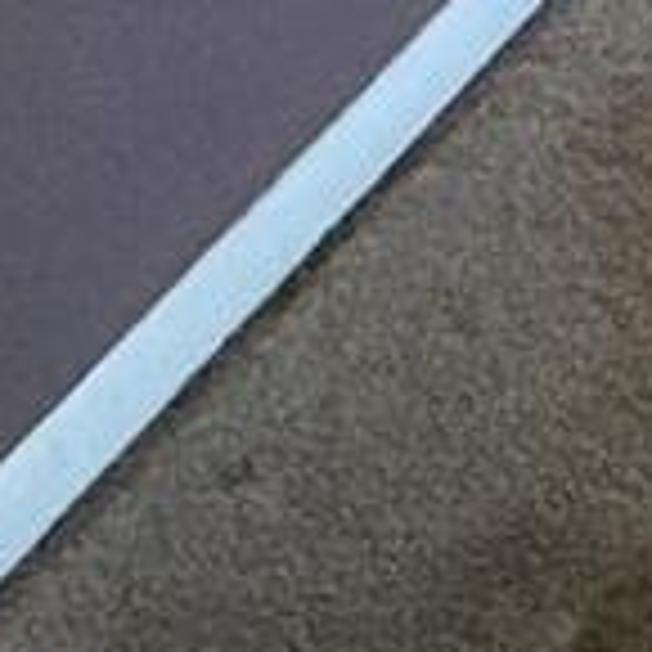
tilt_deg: -4.7
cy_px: -1673
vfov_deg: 9.0
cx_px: 2334
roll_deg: +1.2
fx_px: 2621
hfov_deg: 9.0
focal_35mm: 123
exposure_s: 1/60
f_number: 2.2
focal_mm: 2.22
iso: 500
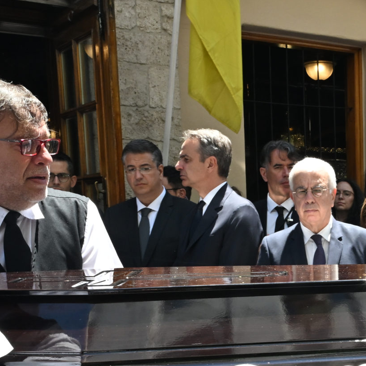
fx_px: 825
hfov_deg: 24.1
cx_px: 350
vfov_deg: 24.0
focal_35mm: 69
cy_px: 358
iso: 1250
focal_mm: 26
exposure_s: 1/200
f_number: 16
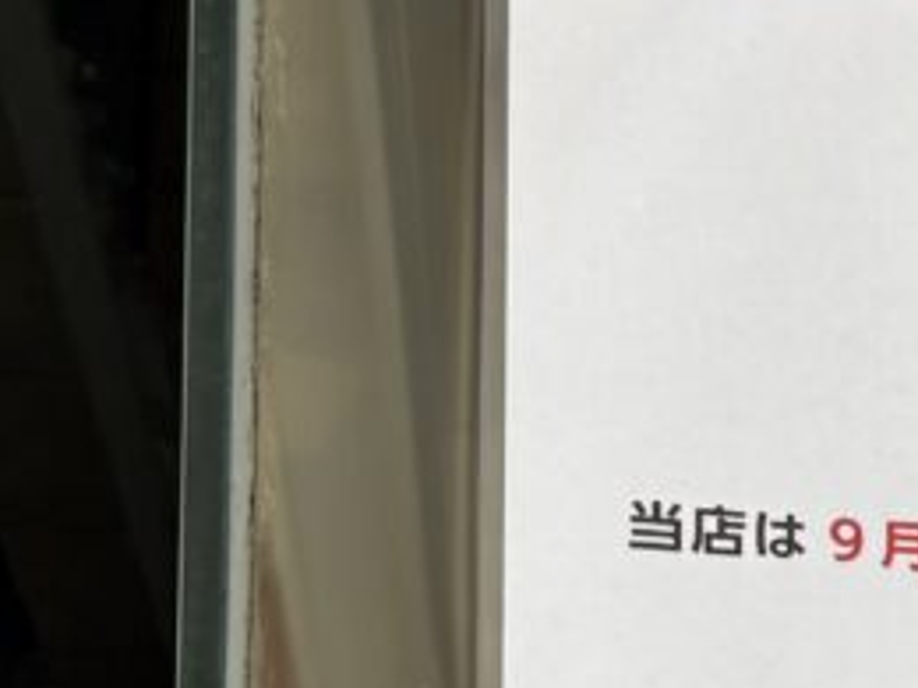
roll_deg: +2.2
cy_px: 1492
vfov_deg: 10.4
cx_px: 1405
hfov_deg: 14.3
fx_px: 3394
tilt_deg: +8.9
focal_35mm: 128
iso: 50
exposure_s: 1/417
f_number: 1.6
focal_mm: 5.96
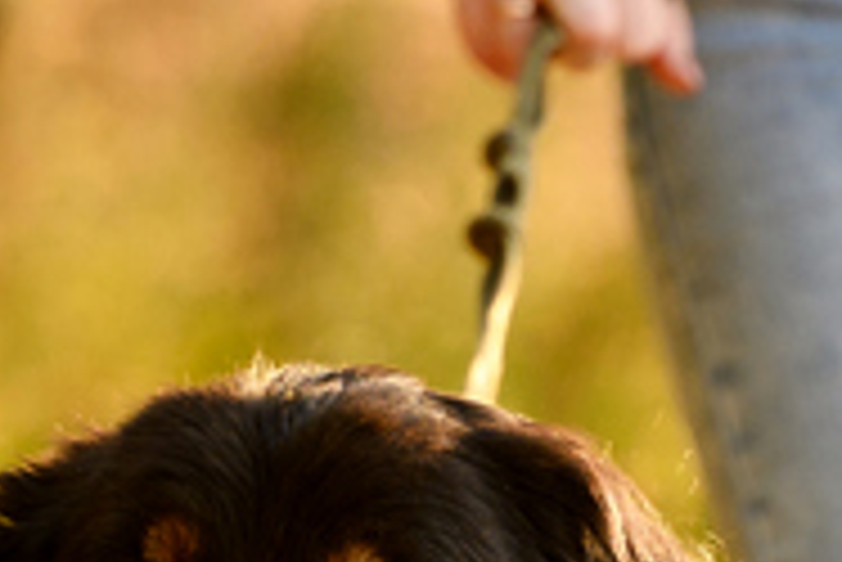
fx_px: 16478
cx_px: 1056
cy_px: 1108
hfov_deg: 2.9
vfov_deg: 2.0
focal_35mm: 704
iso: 320
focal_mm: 105
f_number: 2.8
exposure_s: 1/640
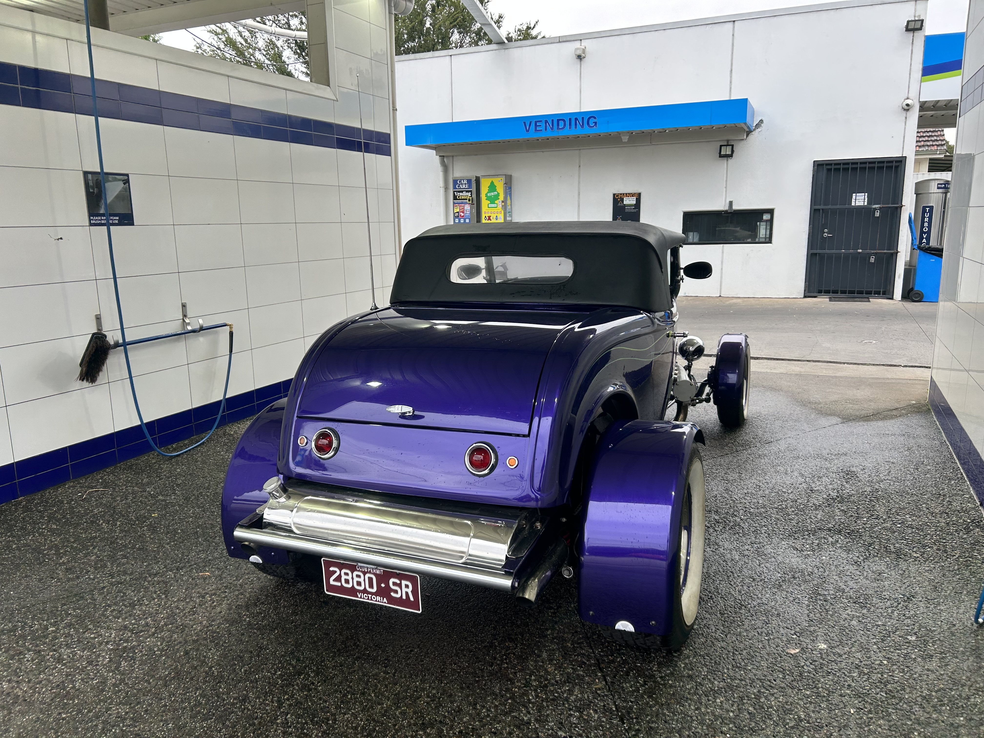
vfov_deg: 53.1
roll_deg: +0.4
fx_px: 739
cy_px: 369
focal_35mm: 26
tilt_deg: -10.6
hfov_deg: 67.3
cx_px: 492
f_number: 1.5
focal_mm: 5.7
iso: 32
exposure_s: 1/100
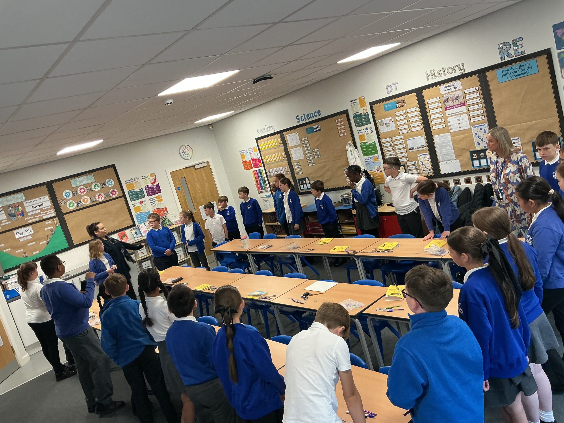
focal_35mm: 29
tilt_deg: -9.1
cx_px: 282
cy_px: 212
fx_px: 472
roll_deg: +16.7
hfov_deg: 61.7
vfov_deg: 48.2
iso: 100
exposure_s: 1/60
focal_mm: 3
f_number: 1.8
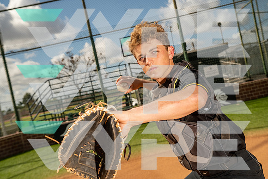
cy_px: 90
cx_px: 134
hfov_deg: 43.6
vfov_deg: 29.9
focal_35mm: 45
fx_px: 335
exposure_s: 1/250
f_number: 5.6
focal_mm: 45
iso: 100
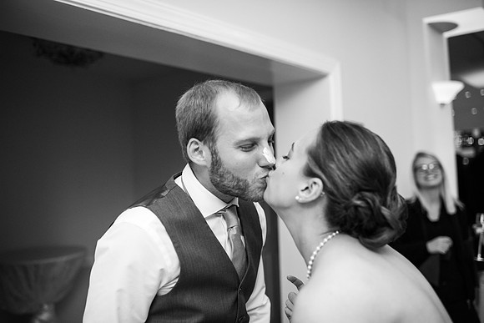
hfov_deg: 54.4
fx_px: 471
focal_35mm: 35
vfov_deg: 37.9
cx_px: 242
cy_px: 162
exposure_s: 1/200
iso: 1000
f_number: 2
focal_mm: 35
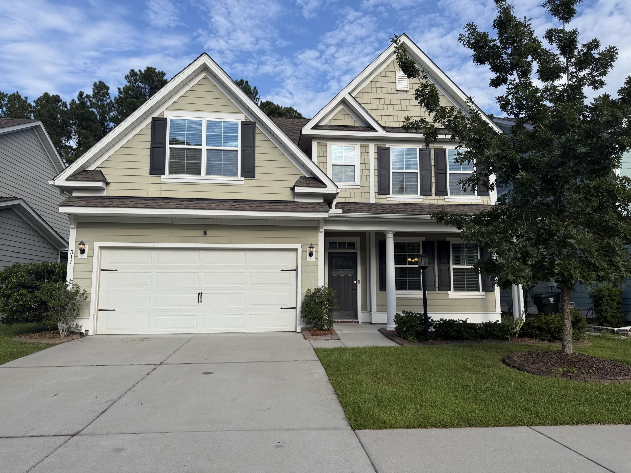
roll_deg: -0.4
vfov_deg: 56.8
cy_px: 236
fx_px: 437
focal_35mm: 24
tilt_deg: +8.0
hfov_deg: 71.6
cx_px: 316
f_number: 1.78
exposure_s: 1/5319
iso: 80
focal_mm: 6.76
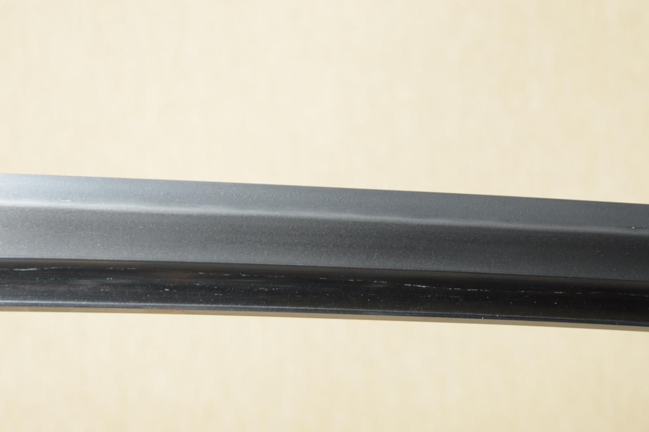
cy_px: 216
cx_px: 324
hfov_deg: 18.2
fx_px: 2026
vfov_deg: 12.2
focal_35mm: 112
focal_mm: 75
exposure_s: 1/2
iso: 400
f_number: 11
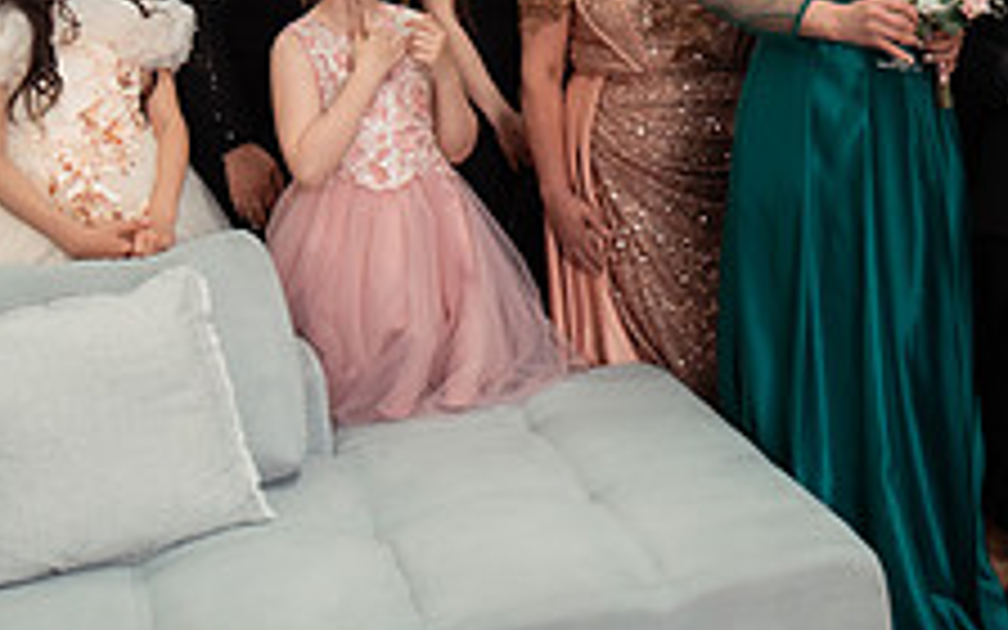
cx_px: 909
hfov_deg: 29.0
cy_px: 69
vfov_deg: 18.8
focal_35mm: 68
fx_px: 1868
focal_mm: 24
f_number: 2.8
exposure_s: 1/200
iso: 2500
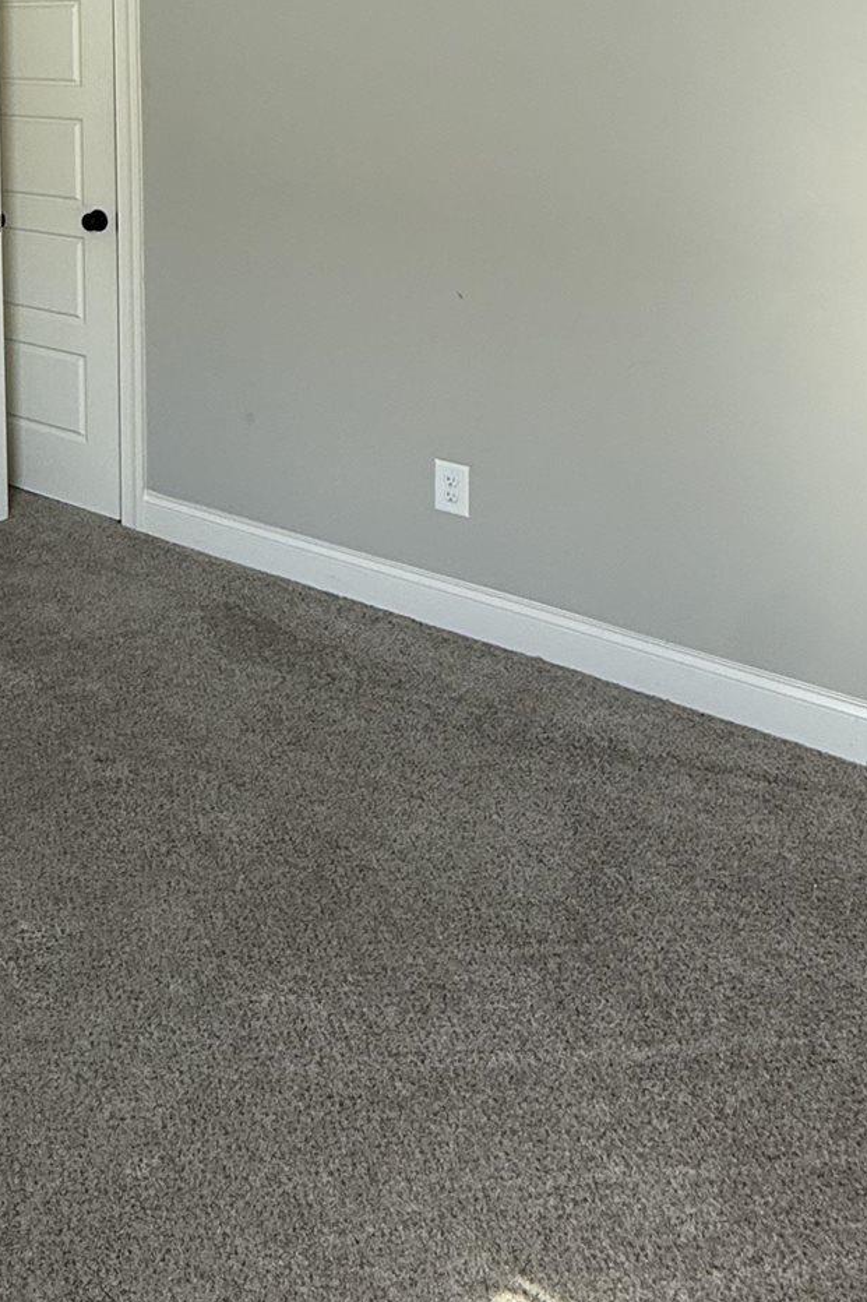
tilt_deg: -1.5
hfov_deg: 31.7
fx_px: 1301
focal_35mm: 36
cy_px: 77
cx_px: -131
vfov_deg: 46.6
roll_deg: +1.2
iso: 100
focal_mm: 2.22
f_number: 2.2
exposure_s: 1/99
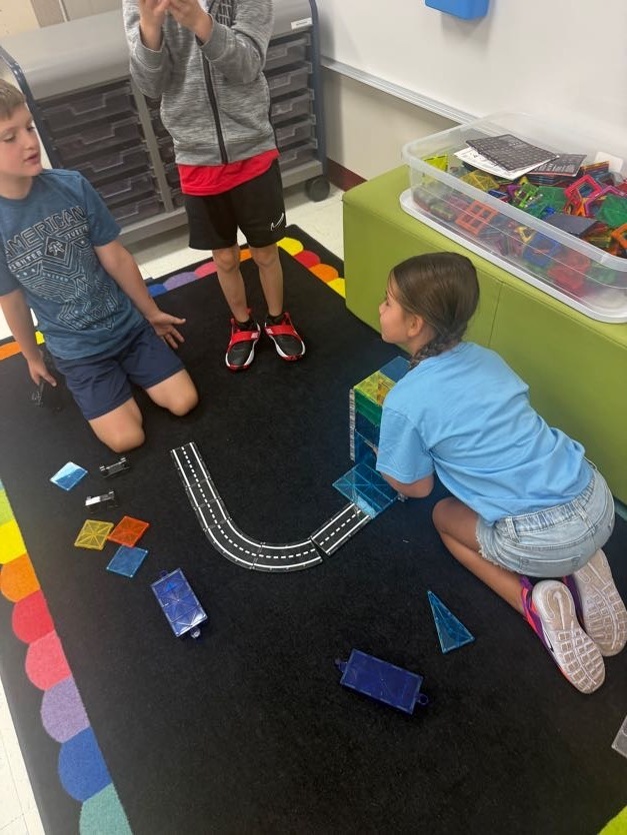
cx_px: 314
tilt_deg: -41.5
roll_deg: +3.3
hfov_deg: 56.8
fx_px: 580
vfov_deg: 71.6
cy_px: 418
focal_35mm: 24
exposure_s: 1/60
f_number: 1.78
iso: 125
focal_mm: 6.76
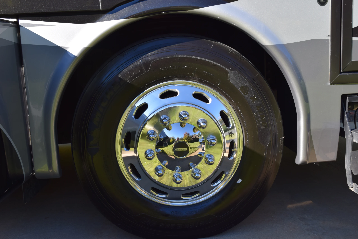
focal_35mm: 39
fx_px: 388
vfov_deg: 34.2
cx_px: 179
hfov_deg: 49.6
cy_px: 120
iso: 250
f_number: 8
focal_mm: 26
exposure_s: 1/250
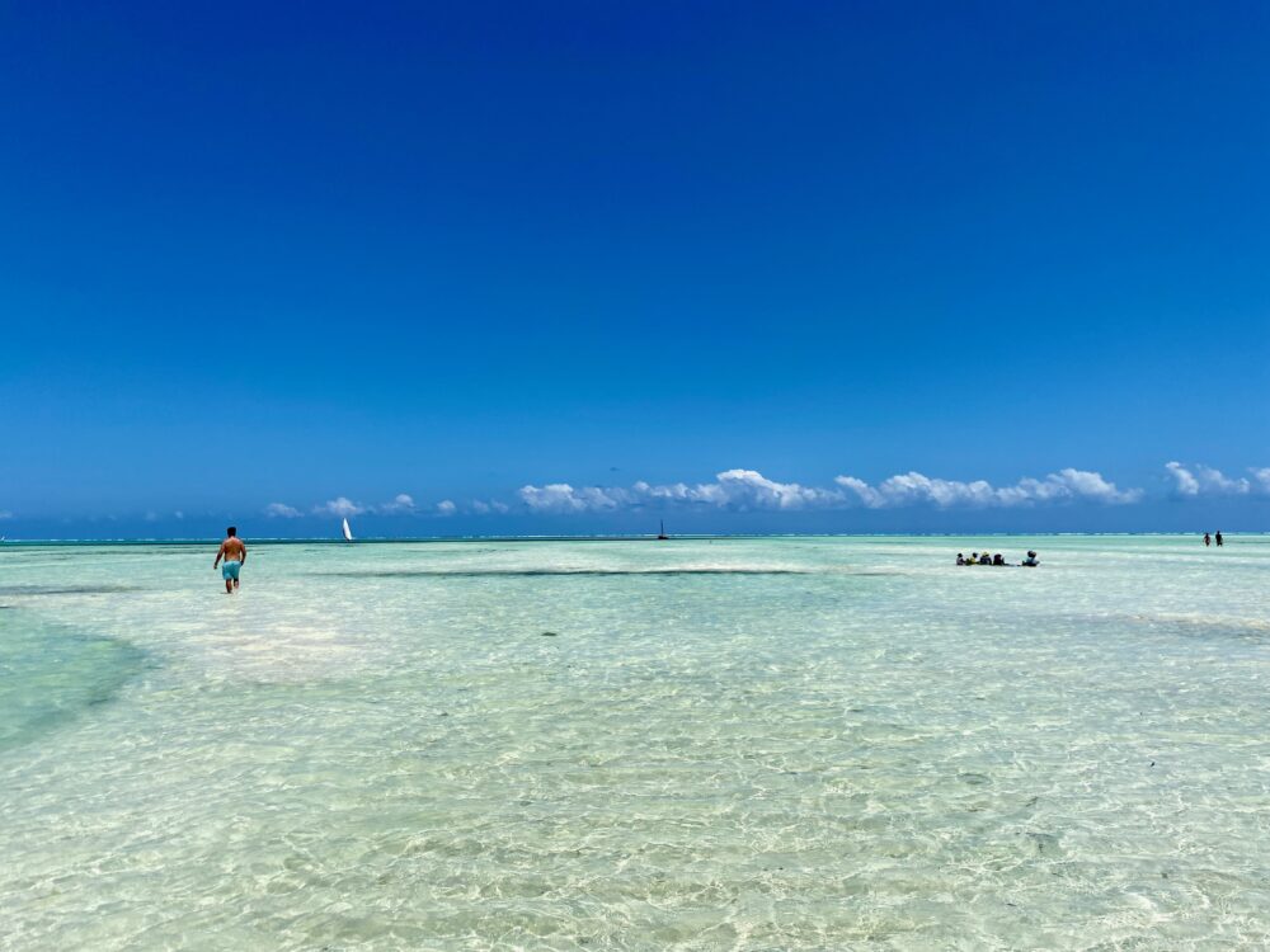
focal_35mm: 26
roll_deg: +0.4
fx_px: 954
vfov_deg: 53.1
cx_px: 635
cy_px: 476
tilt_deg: +3.3
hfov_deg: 67.3
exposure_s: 1/7692
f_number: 1.8
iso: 32
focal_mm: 4.25
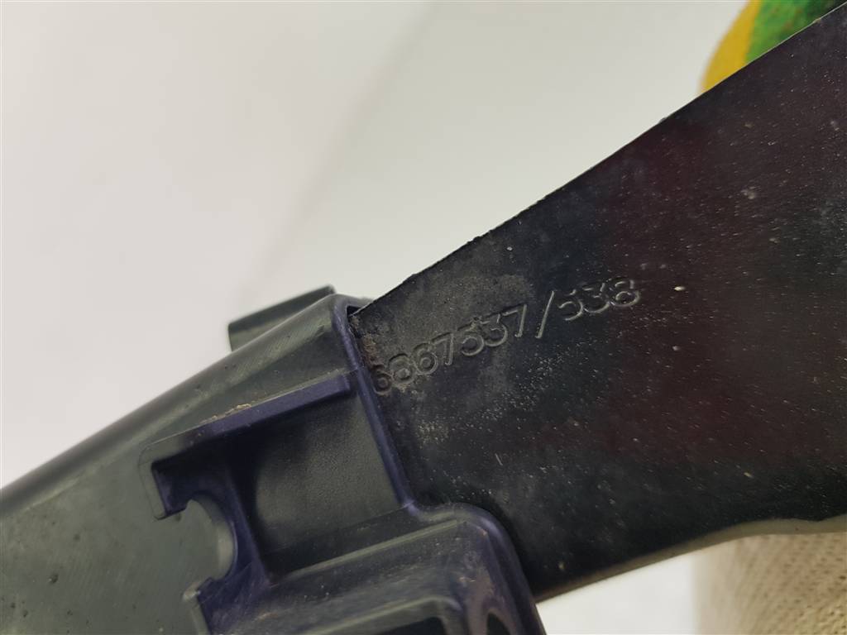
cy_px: 318
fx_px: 636
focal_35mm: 26
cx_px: 424
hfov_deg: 67.3
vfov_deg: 53.1
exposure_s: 1/100
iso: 50
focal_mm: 4.2
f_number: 1.7
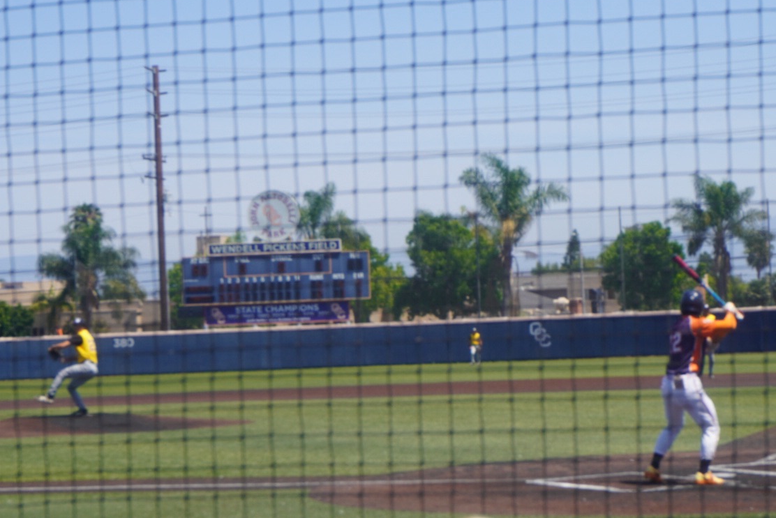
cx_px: 475
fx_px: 2351
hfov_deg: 18.7
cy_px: 356
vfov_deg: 12.6
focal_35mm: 109
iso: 100
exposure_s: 1/125
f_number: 11
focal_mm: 50
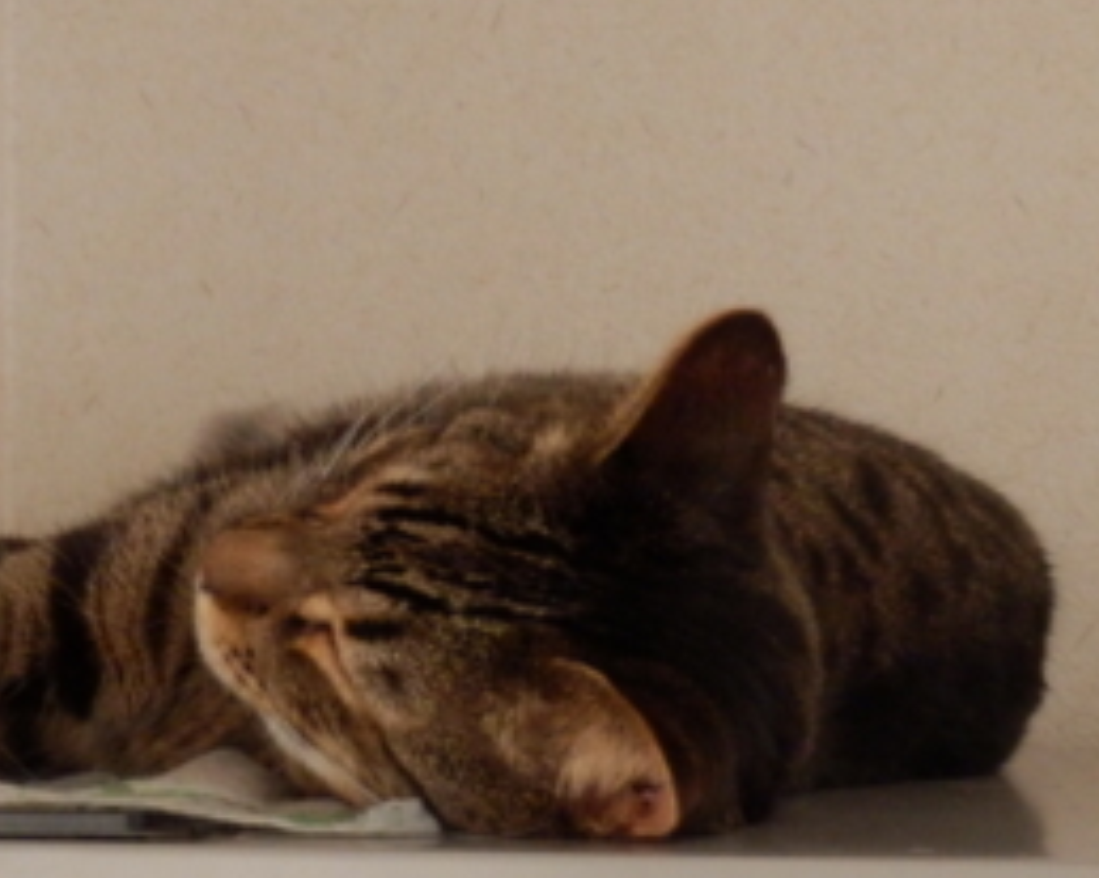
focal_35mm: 124
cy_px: 496
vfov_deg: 12.4
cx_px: 161
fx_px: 4032
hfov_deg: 15.4
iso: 1000
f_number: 4.5
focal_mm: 13.1
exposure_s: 1/13
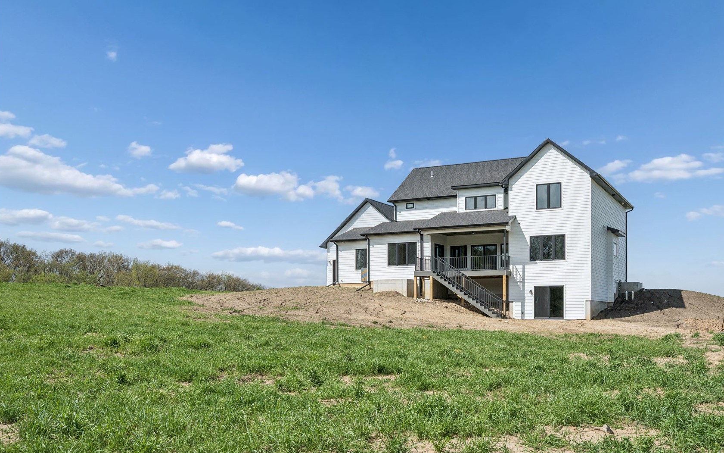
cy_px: 230
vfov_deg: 35.3
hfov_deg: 54.0
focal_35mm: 36
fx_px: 710
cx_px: 362
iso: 400
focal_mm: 35
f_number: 8
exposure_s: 1/2000
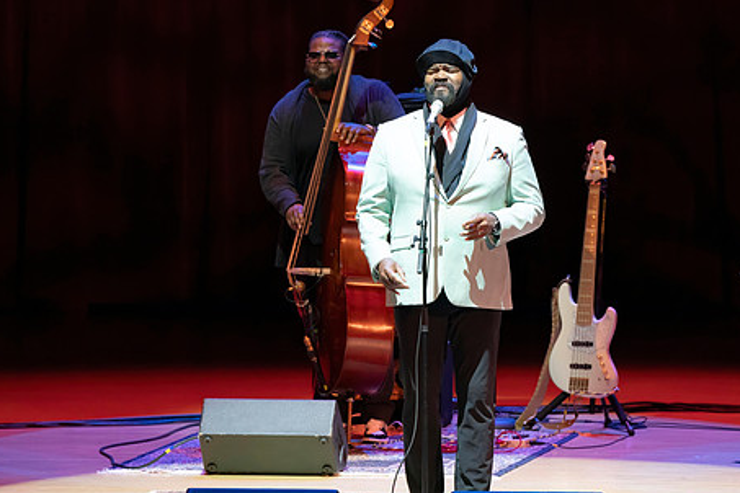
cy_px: 314
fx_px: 7975
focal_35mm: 388
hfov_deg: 5.3
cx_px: 464
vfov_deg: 3.5
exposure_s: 1/250
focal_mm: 303
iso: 6400
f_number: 7.1
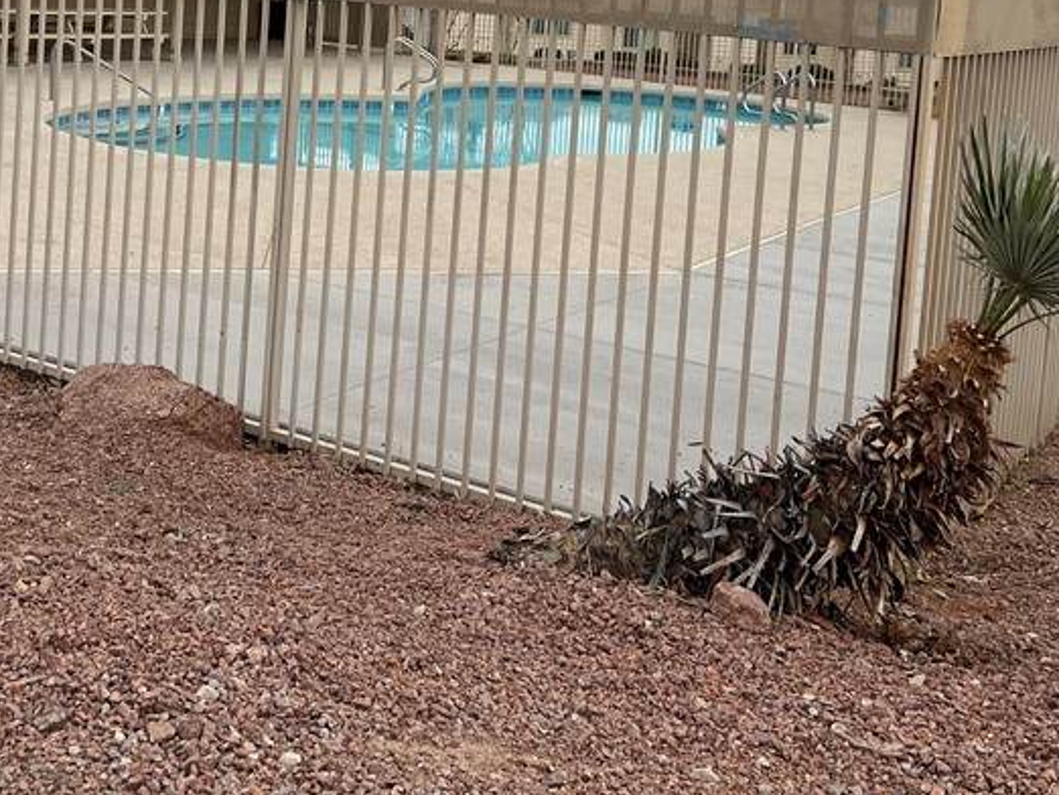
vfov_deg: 27.3
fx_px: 1561
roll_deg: -3.5
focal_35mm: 51
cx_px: 446
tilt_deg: -2.6
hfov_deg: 37.4
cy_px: 41
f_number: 1.5
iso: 50
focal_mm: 5.7
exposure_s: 1/3968
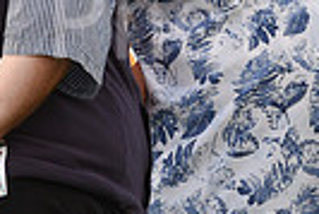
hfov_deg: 2.4
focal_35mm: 869
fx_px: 7709
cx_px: 365
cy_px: -93
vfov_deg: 1.6
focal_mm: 200
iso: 1000
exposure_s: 1/500
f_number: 6.3
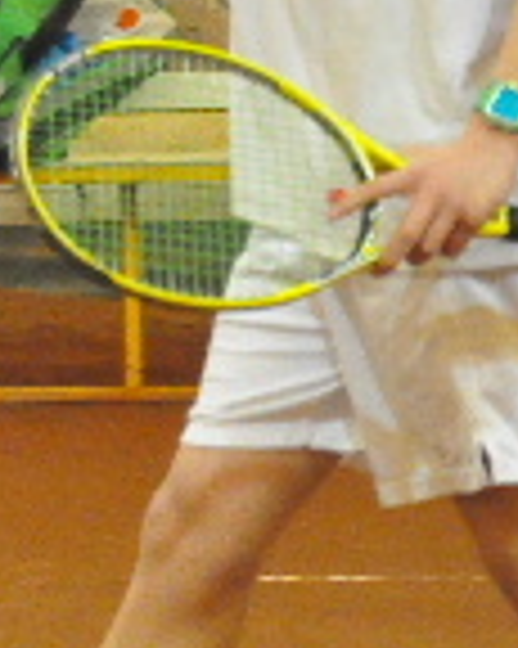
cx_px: -671
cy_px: -162
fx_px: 10820
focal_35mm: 564
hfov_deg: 2.7
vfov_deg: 3.4
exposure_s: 1/160
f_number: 6.3
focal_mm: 90
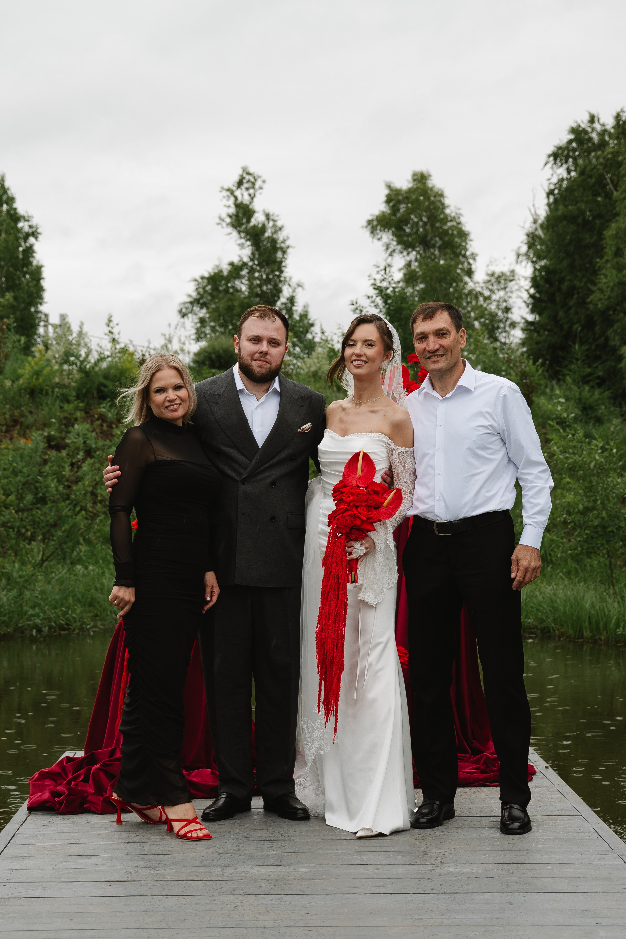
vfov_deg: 27.7
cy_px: 470
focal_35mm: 73
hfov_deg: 18.7
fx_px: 1904
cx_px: 313
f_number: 4.5
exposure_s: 1/250
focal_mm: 49
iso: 80
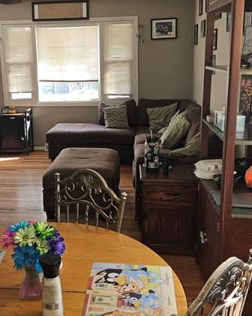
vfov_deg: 44.5
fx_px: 383
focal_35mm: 41
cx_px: 85
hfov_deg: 36.1
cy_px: 119
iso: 40
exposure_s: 1/60
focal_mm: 5.4
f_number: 1.8
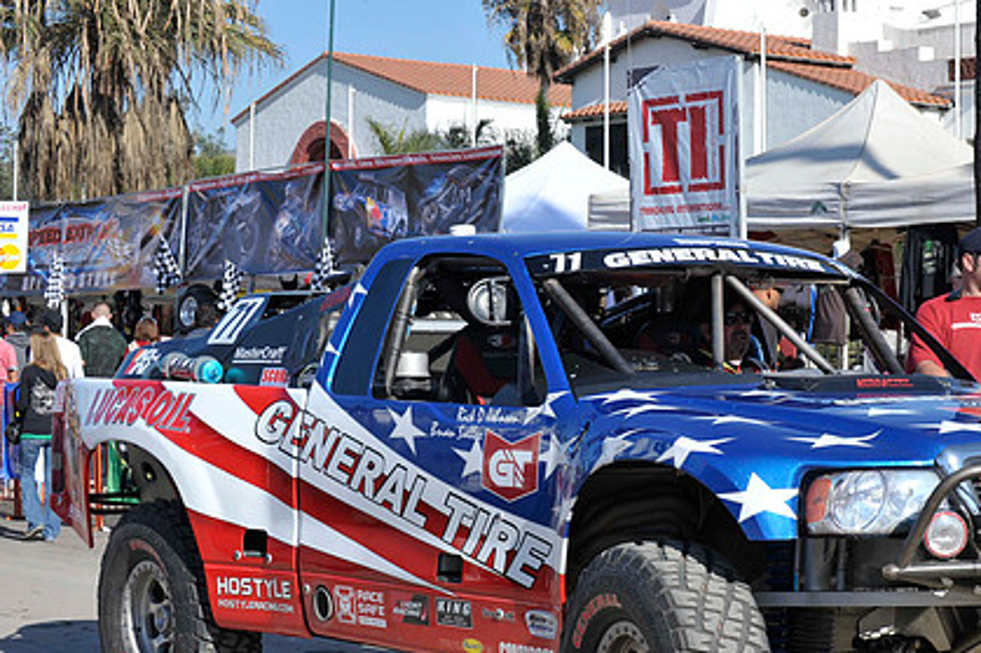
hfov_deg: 20.9
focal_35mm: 97
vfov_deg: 14.1
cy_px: 417
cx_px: 674
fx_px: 2642
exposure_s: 1/400
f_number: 10
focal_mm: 70
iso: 320
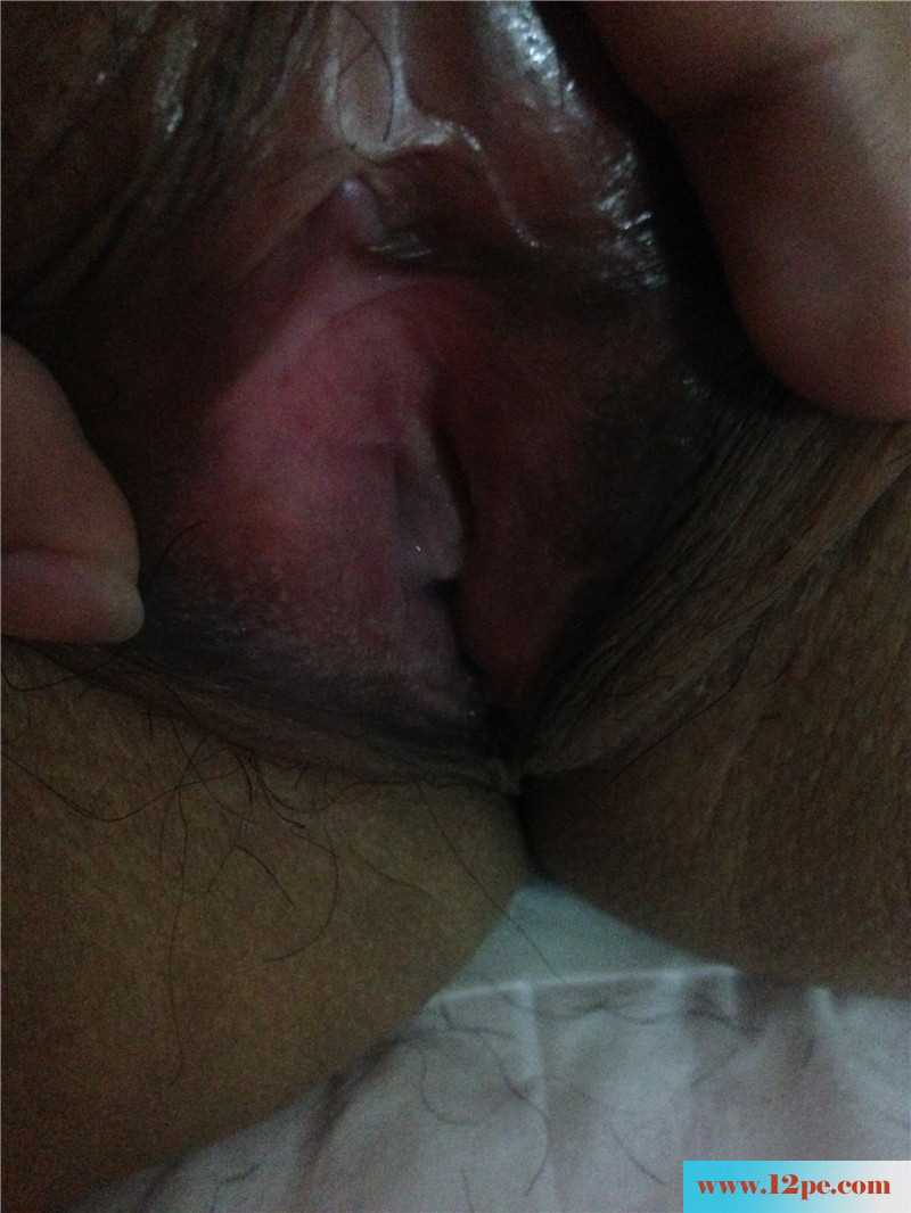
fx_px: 1157
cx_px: 456
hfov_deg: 43.0
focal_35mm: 33
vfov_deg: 55.3
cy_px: 606
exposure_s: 1/15
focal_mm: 4.12
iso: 800
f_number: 2.4
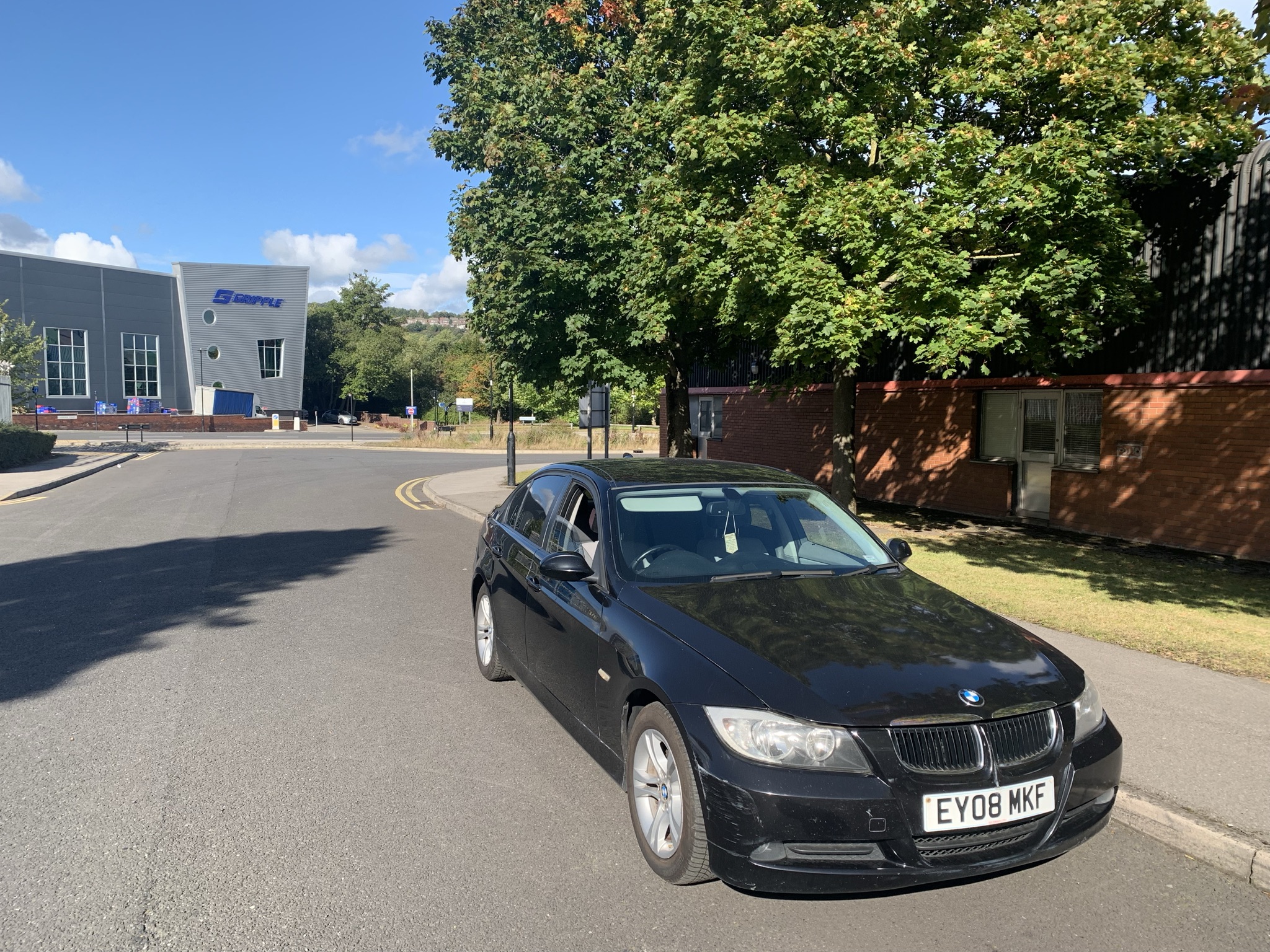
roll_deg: -1.8
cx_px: 635
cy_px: 476
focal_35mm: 26
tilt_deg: -4.9
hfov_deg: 67.3
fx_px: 954
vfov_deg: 53.1
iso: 25
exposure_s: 1/1054
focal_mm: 4.25
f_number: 1.8
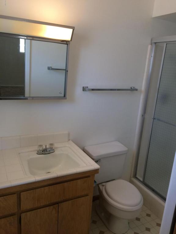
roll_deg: -2.9
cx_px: 88
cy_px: 117
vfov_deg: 61.7
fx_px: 197
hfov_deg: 48.2
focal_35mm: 29
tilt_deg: -15.5
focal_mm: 4.15
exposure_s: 1/30
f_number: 2.2
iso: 50
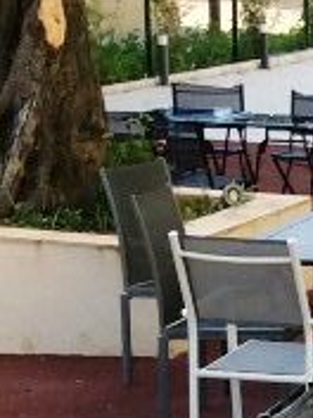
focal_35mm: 186
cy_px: 717
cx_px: 679
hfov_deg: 7.6
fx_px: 2242
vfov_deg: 10.1
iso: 32
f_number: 2.4
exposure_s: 1/199
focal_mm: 3.3
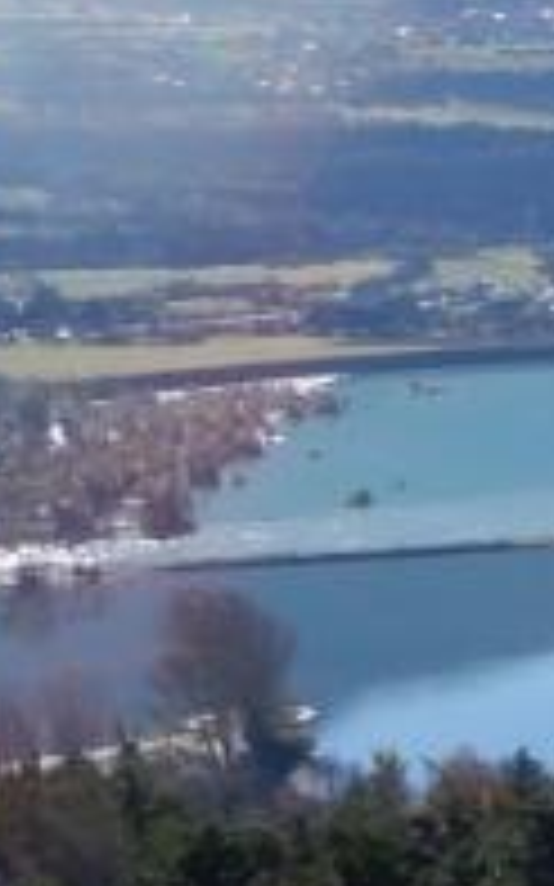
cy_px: 301
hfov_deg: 7.8
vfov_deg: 15.8
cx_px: 1955
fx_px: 3191
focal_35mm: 132
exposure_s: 1/800
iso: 80
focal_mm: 4.3
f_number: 3.4
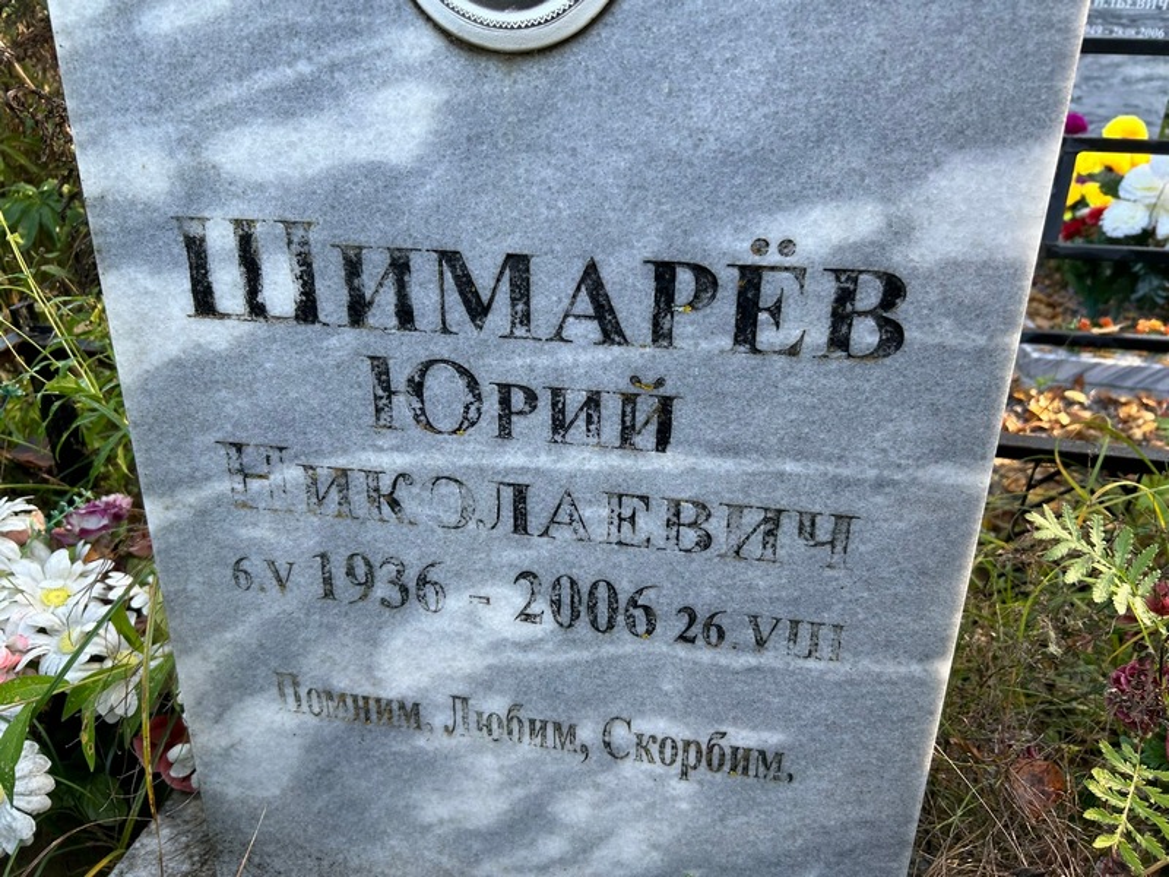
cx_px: 584
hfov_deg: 67.3
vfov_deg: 53.1
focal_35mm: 26
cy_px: 438
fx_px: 878
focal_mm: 5.7
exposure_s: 1/160
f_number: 1.5
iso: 40
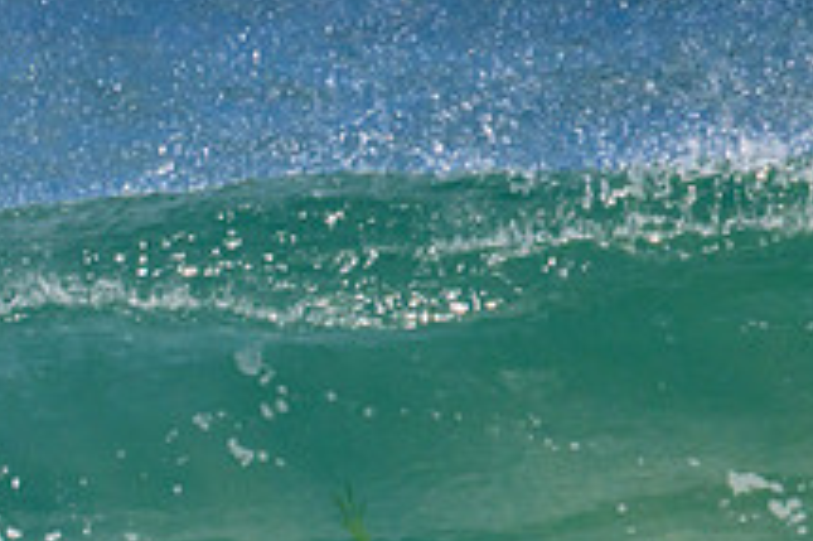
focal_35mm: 2942
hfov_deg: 0.7
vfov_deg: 0.5
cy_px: 574
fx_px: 66387
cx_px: -159
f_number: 11
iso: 720
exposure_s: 1/2000
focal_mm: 800
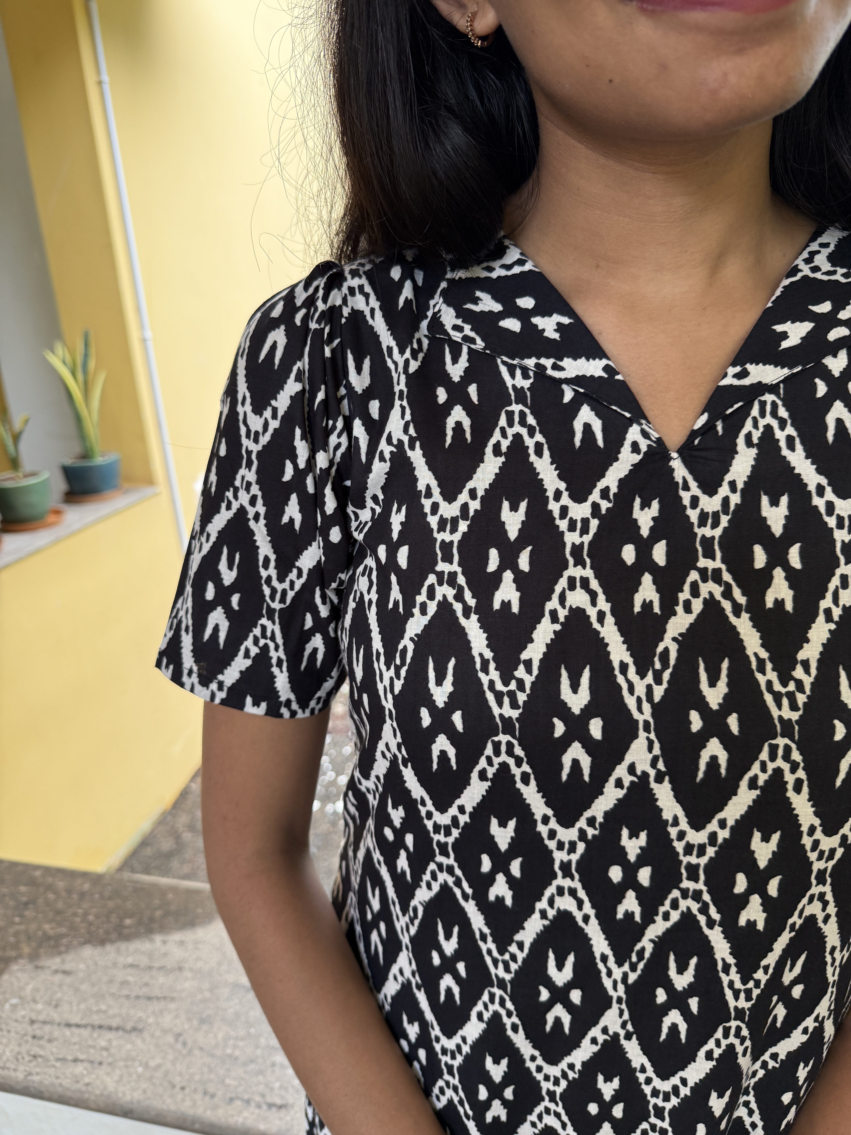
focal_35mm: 24
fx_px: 787
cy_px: 568
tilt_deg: -20.0
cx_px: 426
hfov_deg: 56.8
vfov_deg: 71.6
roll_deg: +3.1
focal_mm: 6.76
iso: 200
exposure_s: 1/157
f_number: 1.78
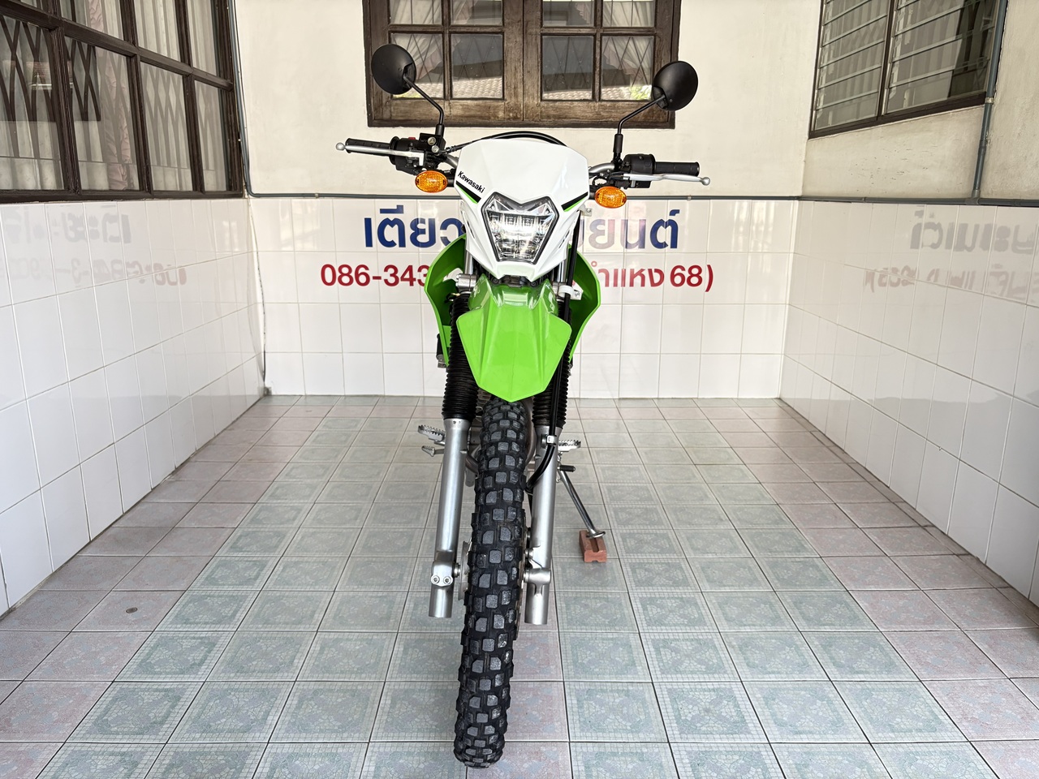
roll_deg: +0.2
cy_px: 390
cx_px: 520
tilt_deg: -14.4
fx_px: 780
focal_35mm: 26
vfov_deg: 53.1
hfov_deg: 67.3
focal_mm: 5.96
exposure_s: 1/93
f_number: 1.6
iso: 125
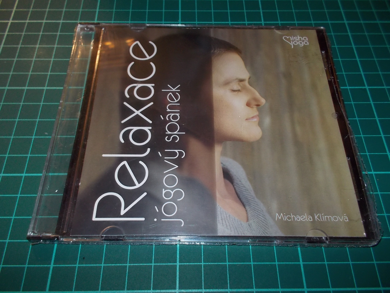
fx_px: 327
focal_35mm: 29
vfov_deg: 48.2
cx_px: 195
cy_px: 146
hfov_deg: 61.7
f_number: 3.3
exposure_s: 1/30
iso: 200
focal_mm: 4.1
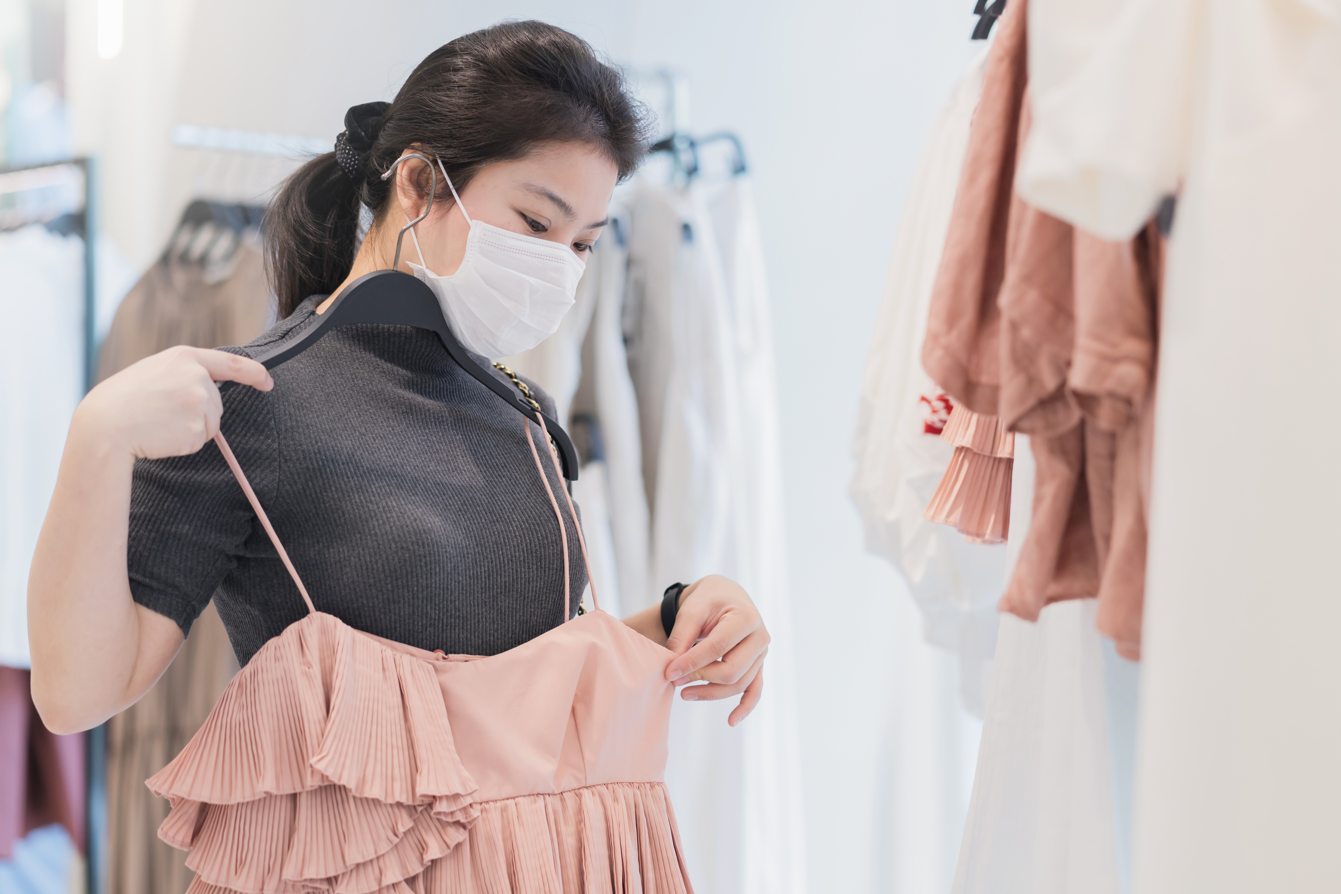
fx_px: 3166
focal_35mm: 85
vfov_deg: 16.1
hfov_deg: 23.9
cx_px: 670
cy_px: 447
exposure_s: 1/640
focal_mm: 85
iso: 640
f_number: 2.5
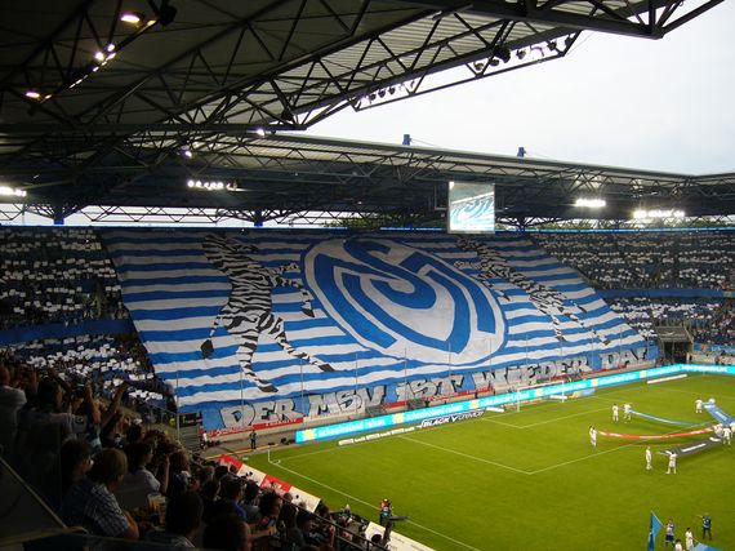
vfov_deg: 40.7
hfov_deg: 52.6
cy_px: 276
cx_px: 368
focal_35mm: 35
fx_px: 743
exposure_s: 1/50
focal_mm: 5.8
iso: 100
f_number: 2.8
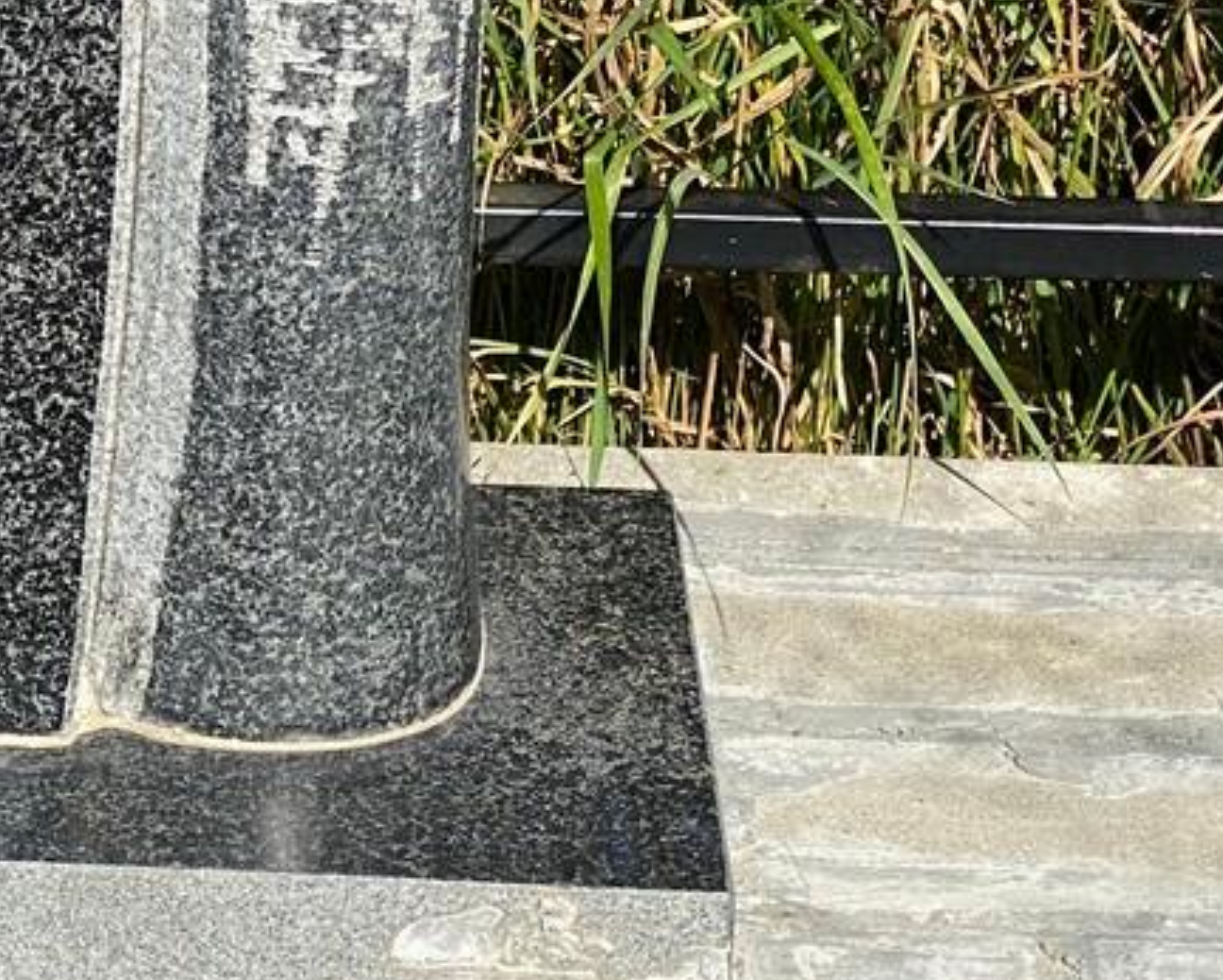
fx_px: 6120
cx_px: -776
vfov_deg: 9.1
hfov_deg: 10.9
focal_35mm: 169
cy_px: 105
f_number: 2
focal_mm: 6
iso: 20
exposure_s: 1/1410
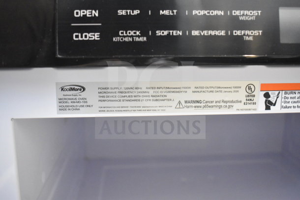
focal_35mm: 39
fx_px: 325
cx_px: 150
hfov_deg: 49.5
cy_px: 100
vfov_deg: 34.2
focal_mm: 26
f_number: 5
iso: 6400
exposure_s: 1/100
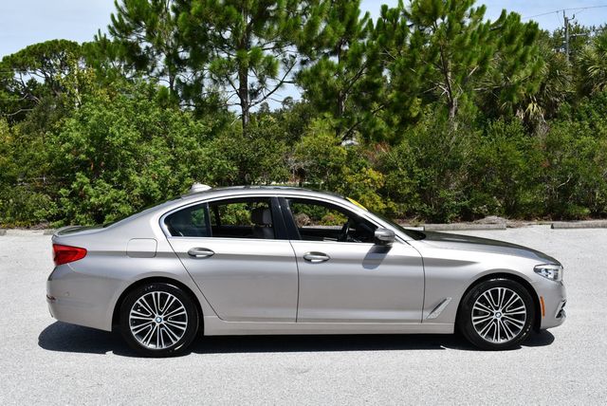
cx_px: 304
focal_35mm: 44
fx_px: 743
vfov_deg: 30.6
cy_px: 203
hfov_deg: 44.5
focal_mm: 22
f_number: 9
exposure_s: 1/320
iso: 100
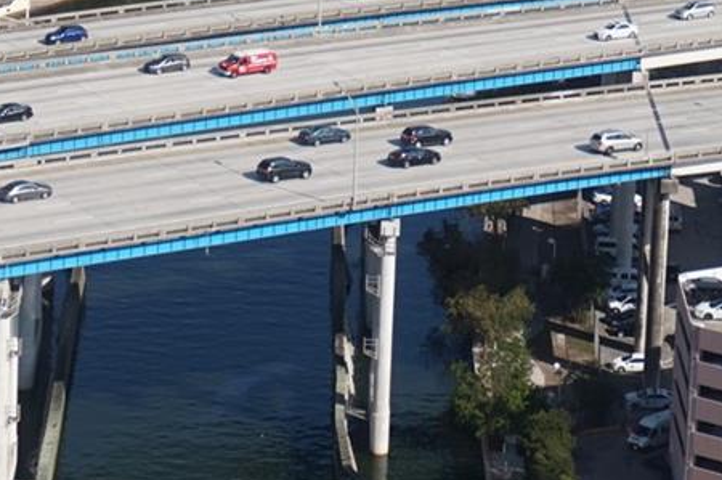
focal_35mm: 192
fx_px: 3846
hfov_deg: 10.7
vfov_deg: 7.0
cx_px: 340
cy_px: -303
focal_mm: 36
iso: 100
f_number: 5.6
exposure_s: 1/640
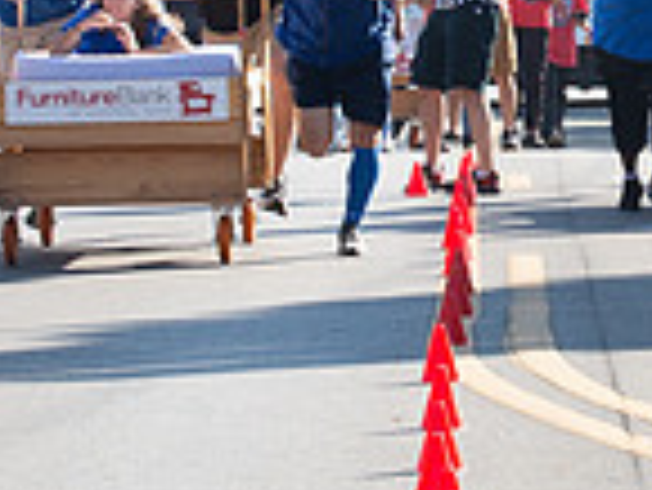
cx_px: 521
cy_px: 9
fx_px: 8370
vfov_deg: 3.4
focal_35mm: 444
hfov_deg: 4.5
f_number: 8
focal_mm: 70
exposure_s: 1/250
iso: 200
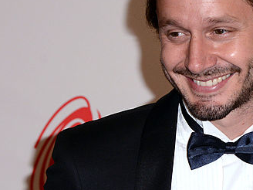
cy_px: 136
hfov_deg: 5.9
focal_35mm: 336
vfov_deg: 4.4
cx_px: 251
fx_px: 2456
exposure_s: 1/250
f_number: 6.3
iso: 1000
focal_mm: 112
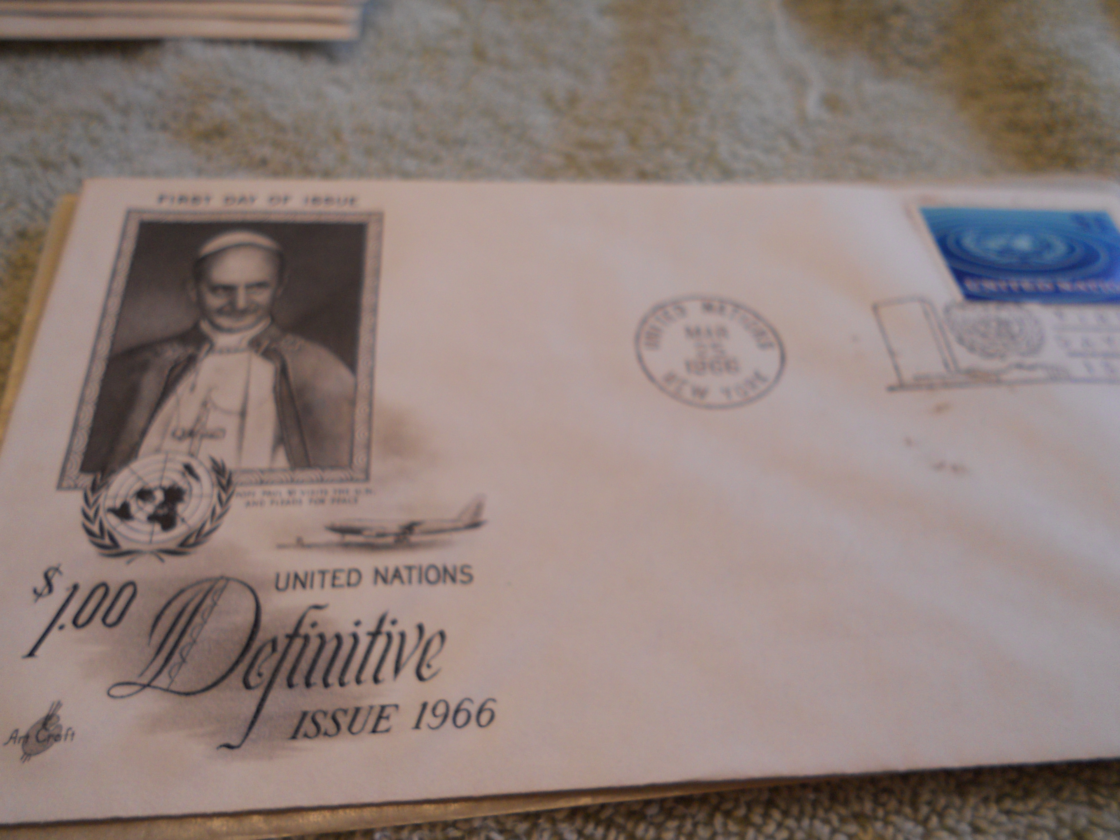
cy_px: 420
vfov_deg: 44.2
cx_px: 560
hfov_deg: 56.8
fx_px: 1035
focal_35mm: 32
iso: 125
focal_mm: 5.8
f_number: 3.5
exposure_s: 1/30
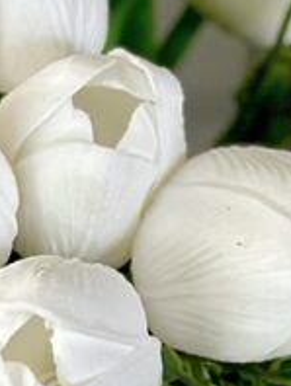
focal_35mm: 372
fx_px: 4161
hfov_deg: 4.0
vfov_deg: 5.2
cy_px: 811
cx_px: 27
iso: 125
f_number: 1.78
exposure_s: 1/63
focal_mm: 6.86
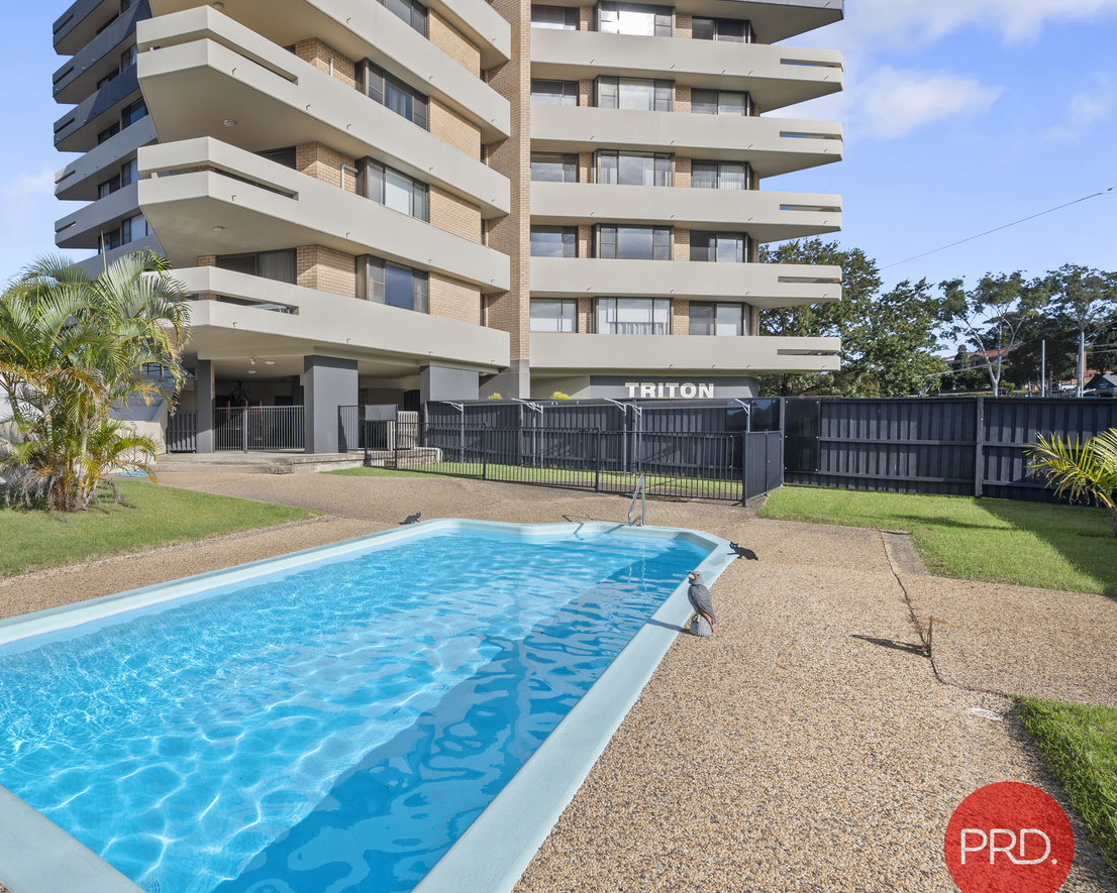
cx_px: 317
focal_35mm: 19
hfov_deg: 78.6
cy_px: 415
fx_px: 628
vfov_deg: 70.8
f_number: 9
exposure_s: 1/500
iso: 125
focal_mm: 14
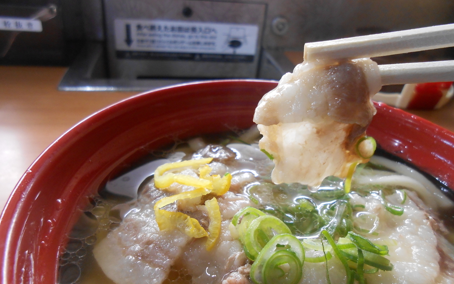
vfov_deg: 44.5
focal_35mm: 28
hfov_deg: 66.5
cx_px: 224
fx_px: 346
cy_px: 148
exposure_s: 1/30
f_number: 3.5
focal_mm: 4.6
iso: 250
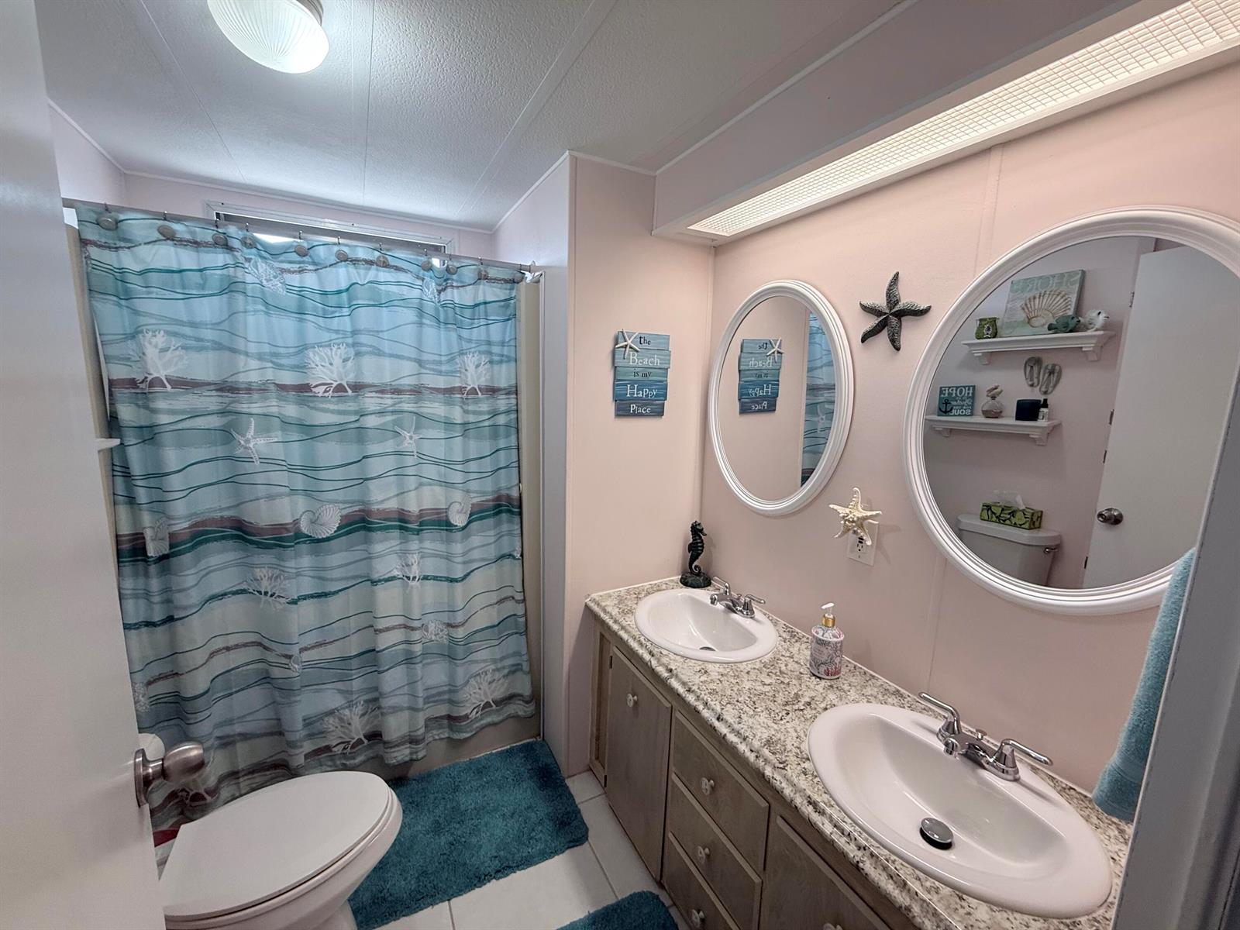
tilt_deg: -9.5
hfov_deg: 102.1
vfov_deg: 85.7
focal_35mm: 14
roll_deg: -1.1
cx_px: 620
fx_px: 502
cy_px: 465
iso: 100
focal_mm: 2.22
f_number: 2.2
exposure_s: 1/120
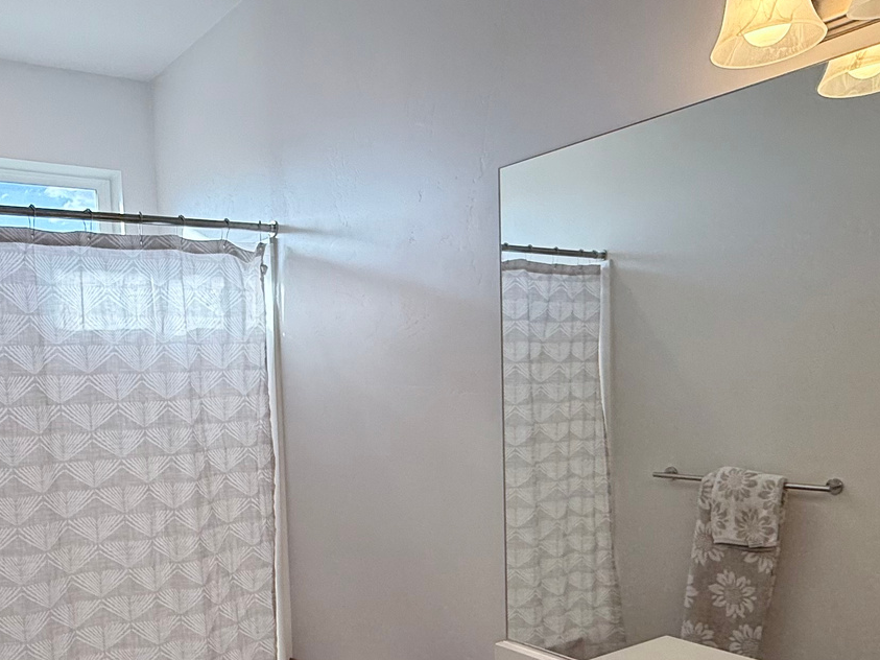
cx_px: 374
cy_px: 477
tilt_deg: -7.2
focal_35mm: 34
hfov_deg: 53.7
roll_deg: +0.9
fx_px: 864
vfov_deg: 40.8
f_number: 2.2
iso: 64
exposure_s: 1/164
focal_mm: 2.22
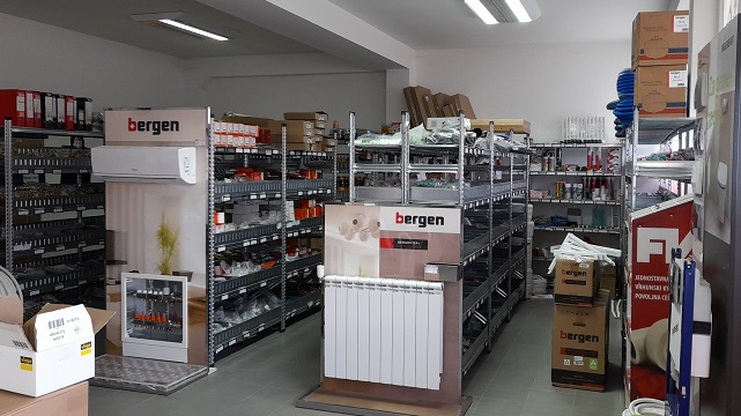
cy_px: 192
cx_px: 390
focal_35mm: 34
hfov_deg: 58.0
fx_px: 668
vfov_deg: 34.6
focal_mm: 4.6
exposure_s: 1/50
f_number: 2
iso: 160
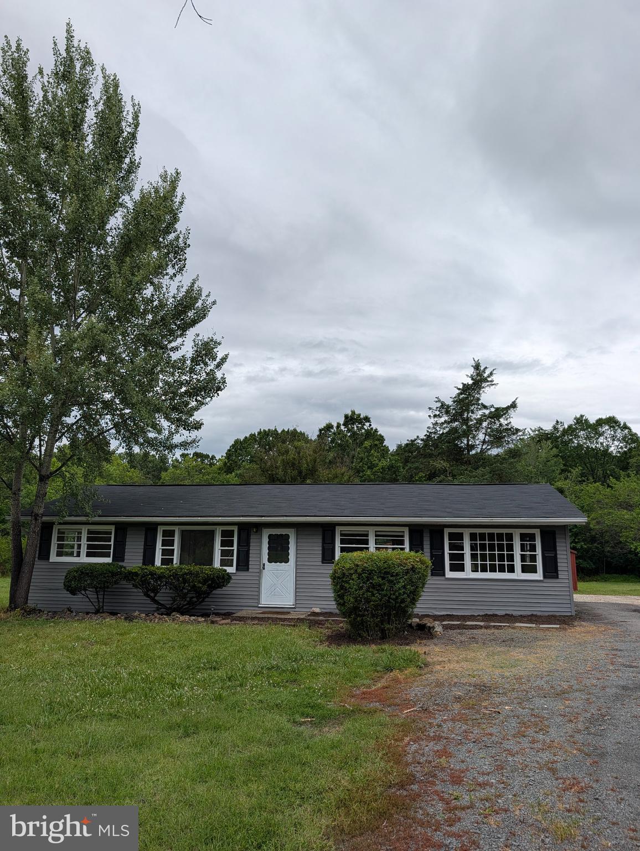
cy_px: 426
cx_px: 320
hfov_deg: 56.9
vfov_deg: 71.5
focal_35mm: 24
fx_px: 590
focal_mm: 6.9
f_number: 1.68
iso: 19
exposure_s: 1/1233
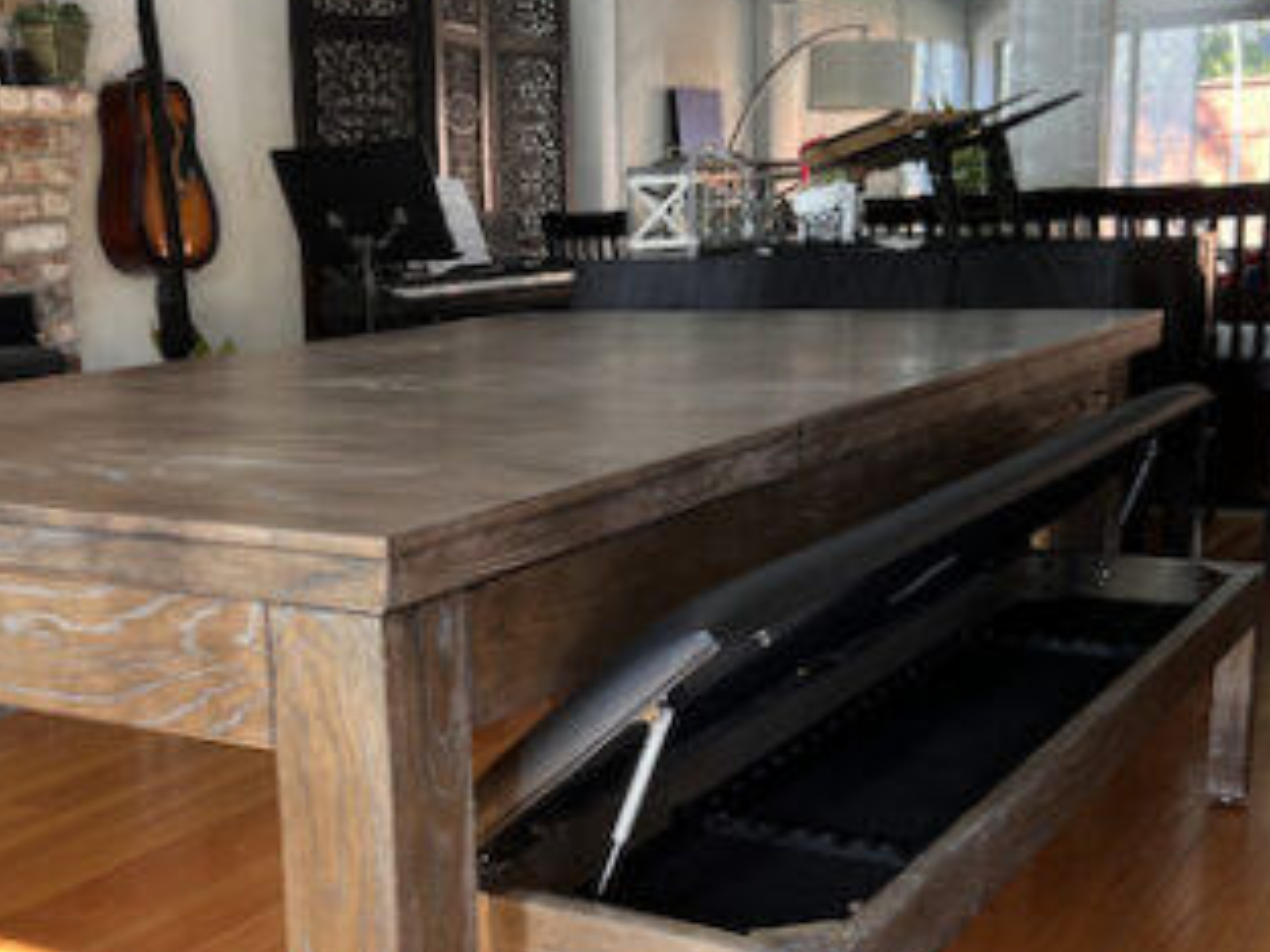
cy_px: 627
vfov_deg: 28.9
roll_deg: +1.9
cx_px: 488
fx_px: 1834
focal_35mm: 50
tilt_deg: -13.6
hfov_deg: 38.0
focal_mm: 5.7
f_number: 1.5
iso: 100
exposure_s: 1/121
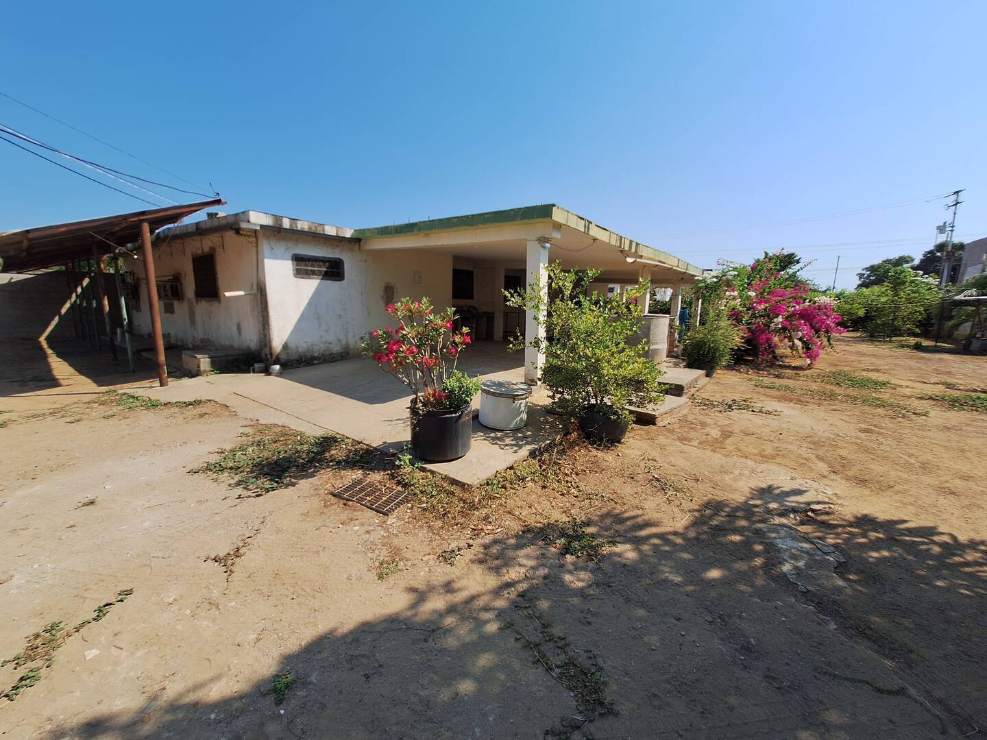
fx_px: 371
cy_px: 370
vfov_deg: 89.9
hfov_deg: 106.2
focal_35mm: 13
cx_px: 494
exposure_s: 1/2070
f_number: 2.2
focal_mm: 1.74
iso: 40
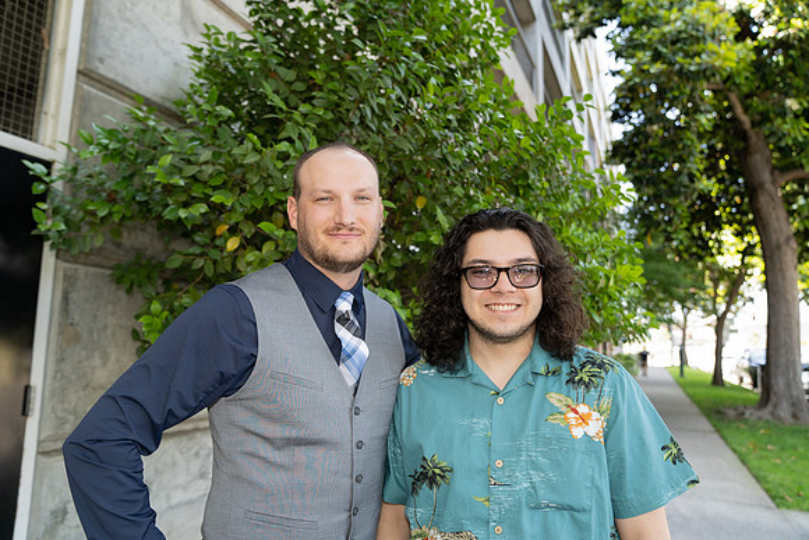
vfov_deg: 51.3
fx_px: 562
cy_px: 270
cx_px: 404
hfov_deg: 71.5
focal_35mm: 25
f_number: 3.2
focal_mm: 25
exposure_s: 1/250
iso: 500
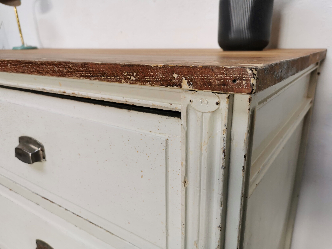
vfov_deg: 51.4
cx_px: 166
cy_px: 124
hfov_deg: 65.3
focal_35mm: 27
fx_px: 259
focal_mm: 5.58
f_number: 1.8
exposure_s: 1/100
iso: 50
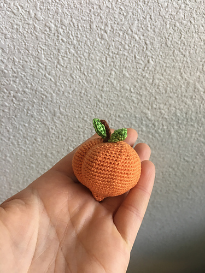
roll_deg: +2.1
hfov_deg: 48.2
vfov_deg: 61.7
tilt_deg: -39.9
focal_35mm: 29
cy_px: 136
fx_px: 229
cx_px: 102
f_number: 2.2
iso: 50
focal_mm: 4.15
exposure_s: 1/30
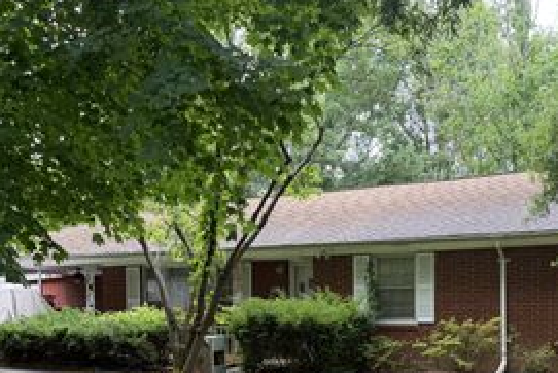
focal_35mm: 46
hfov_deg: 42.6
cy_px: 314
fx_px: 713
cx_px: 313
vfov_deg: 28.5
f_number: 1.78
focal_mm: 6.76
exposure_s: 1/247
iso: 80
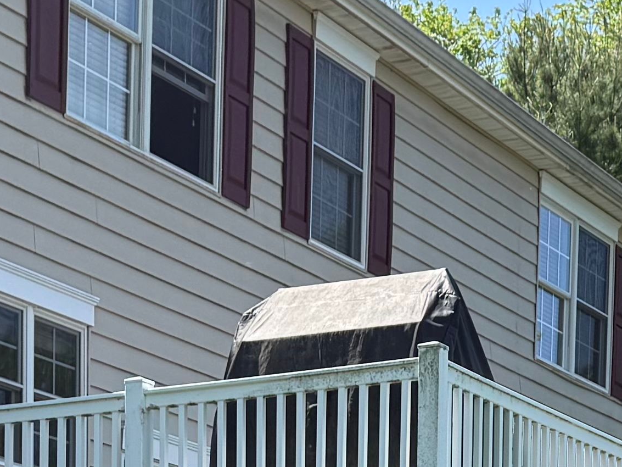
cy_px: 868
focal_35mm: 121
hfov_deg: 16.3
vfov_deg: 11.3
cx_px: 345
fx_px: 2174
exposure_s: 1/2299
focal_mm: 6.76
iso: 80
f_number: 1.78
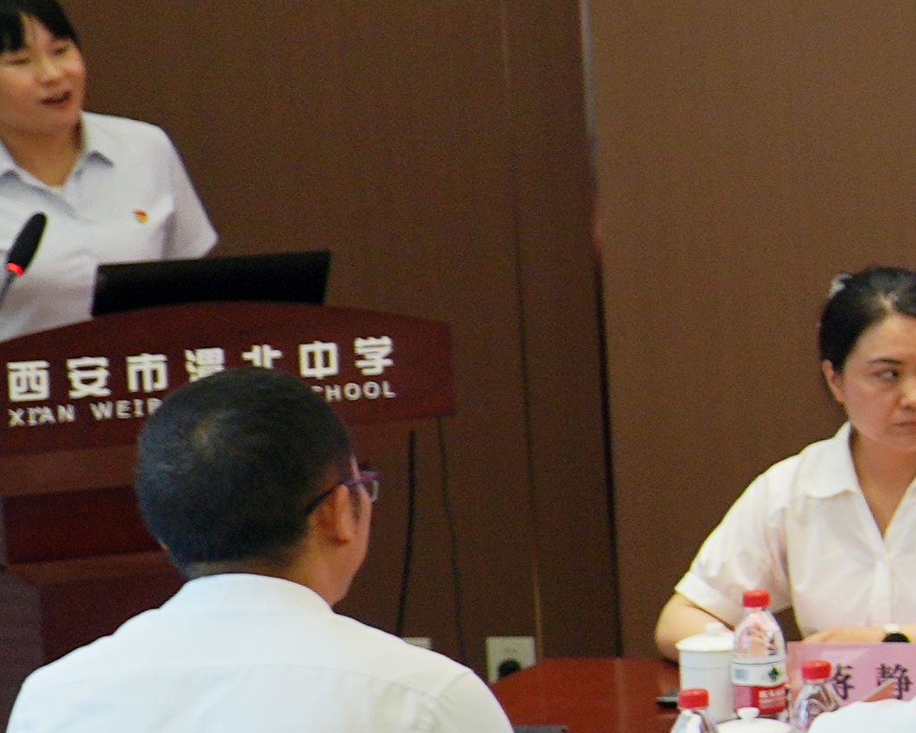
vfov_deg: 10.2
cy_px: 387
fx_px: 4122
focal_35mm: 152
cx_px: 2416
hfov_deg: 10.4
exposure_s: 1/30
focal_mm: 18
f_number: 4
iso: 200
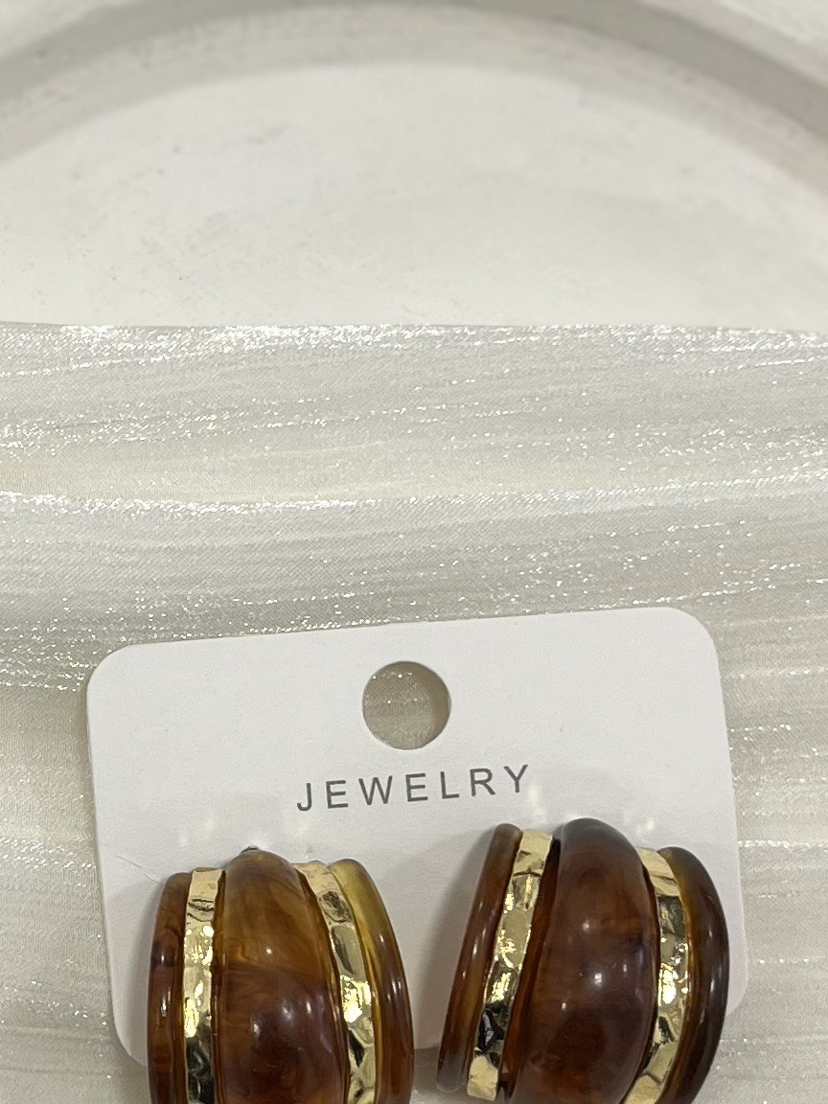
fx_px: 2902
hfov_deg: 16.1
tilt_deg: -81.2
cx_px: 114
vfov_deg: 21.5
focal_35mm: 91
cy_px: 717
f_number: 1.6
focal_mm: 5.1
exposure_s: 1/100
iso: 32
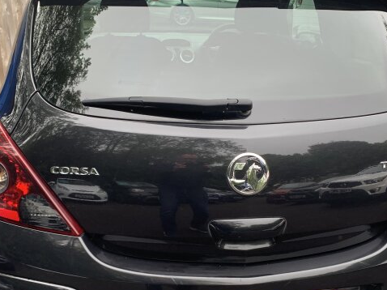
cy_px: 200
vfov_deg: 29.4
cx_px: 236
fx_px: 548
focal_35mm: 49
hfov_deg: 38.7
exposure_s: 1/121
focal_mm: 4.25
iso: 40
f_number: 1.8
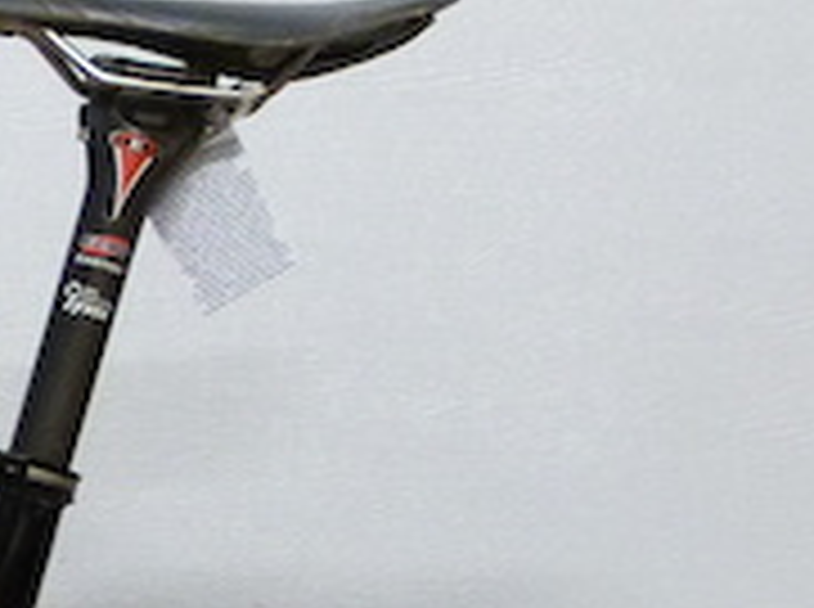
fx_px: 4576
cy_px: 869
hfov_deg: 9.8
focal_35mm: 195
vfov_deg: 7.5
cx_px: -508
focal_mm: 7.9
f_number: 3.2
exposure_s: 1/20
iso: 400
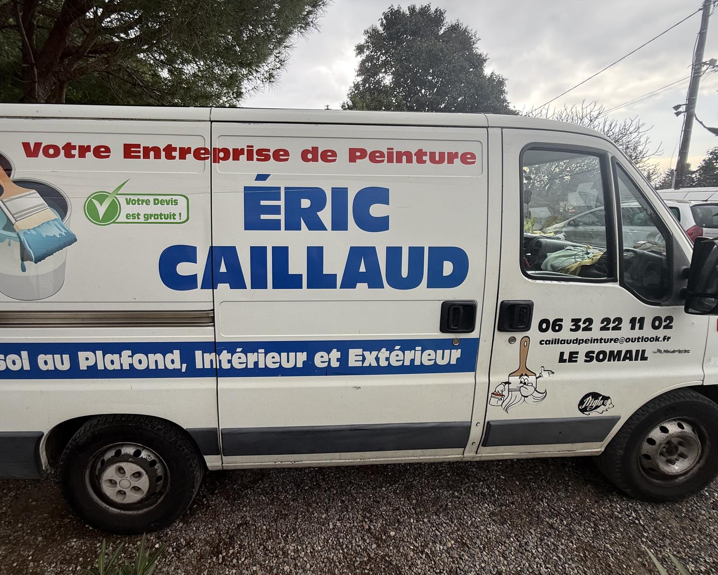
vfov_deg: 80.2
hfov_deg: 92.6
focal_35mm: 16
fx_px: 340
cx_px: 311
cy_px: 266
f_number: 2.2
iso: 50
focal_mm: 2.22
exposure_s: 1/144
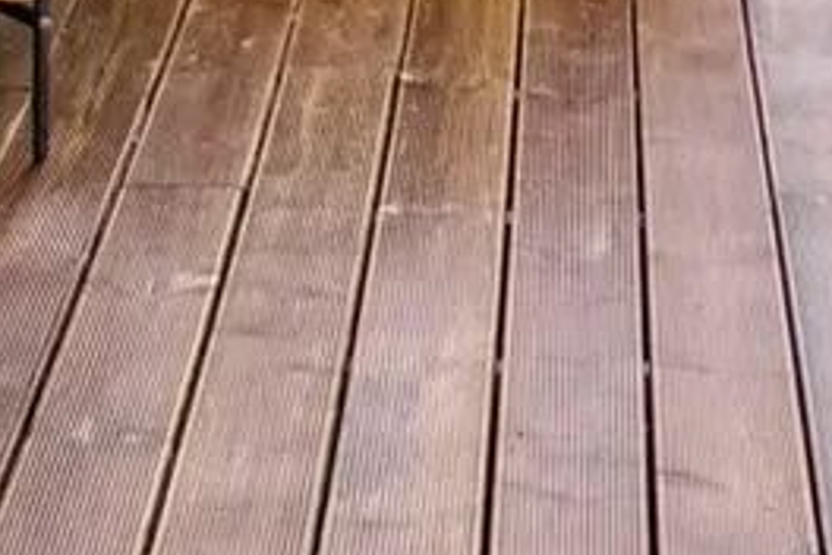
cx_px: 857
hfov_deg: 9.9
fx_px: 4761
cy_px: -1014
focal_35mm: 206
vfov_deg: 6.2
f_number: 8
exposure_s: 1/40
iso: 800
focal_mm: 22.9
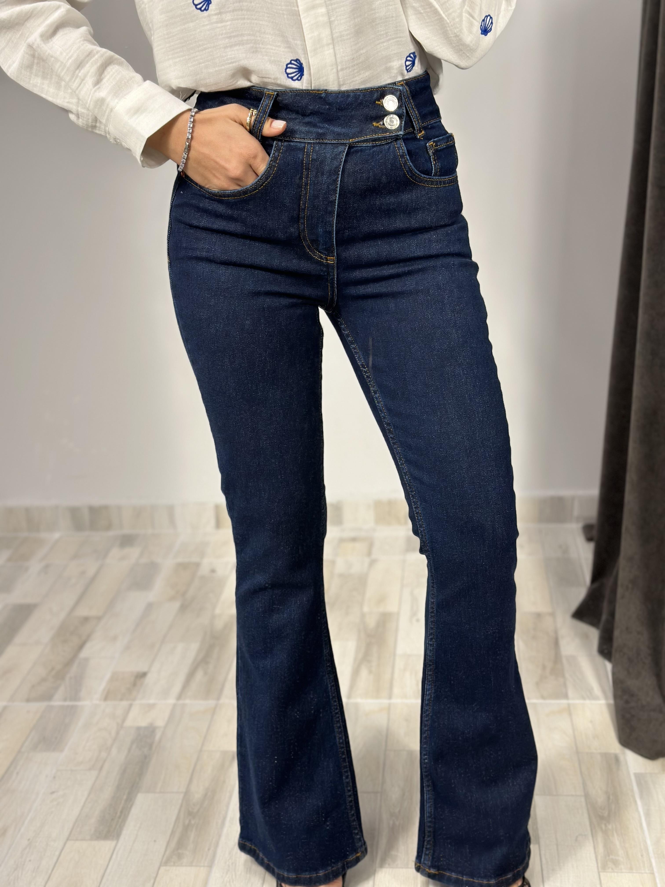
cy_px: 444
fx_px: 1229
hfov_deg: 30.3
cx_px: 332
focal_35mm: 48
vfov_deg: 39.7
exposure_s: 1/50
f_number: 1.78
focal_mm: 6.86
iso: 100
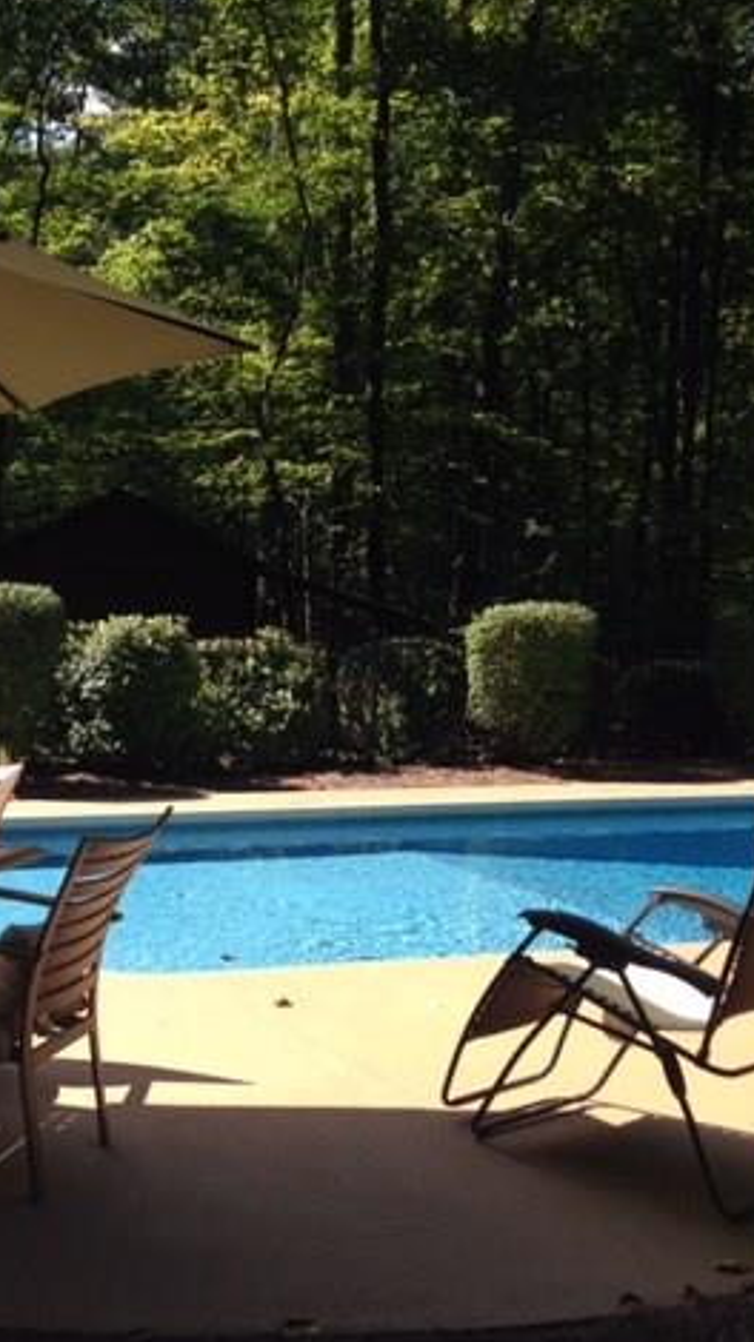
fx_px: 1743
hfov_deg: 24.0
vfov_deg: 42.1
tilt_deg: -4.0
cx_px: 151
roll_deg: -3.6
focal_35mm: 49
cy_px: 665
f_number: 2.4
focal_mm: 4.12
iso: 50
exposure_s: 1/583
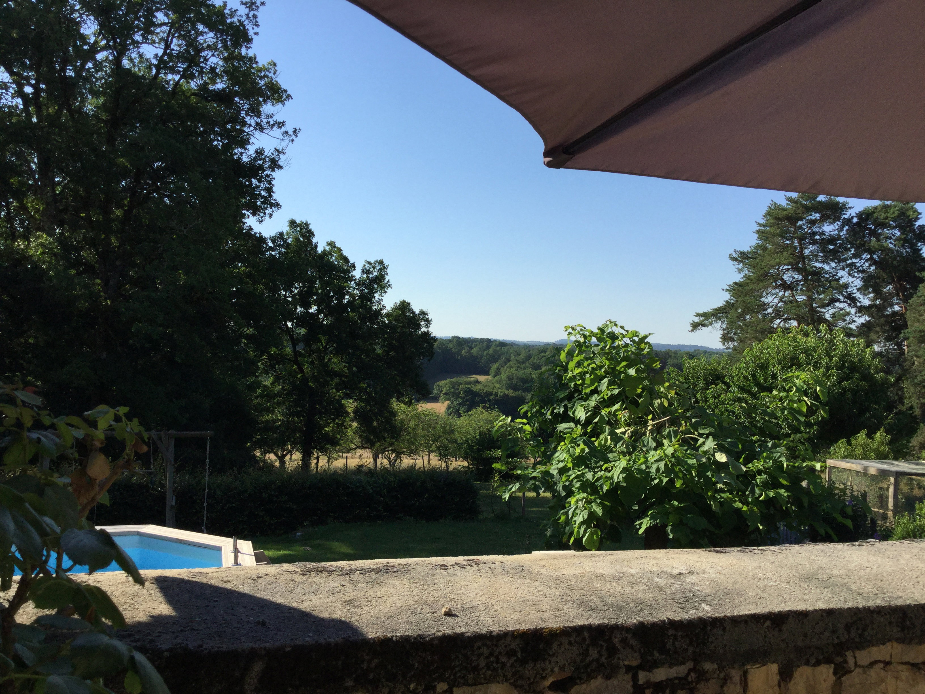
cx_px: 462
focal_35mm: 31
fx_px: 828
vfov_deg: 45.4
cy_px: 347
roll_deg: -2.1
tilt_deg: -3.4
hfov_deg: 58.4
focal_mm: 3.3
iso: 25
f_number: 2.4
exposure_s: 1/1431
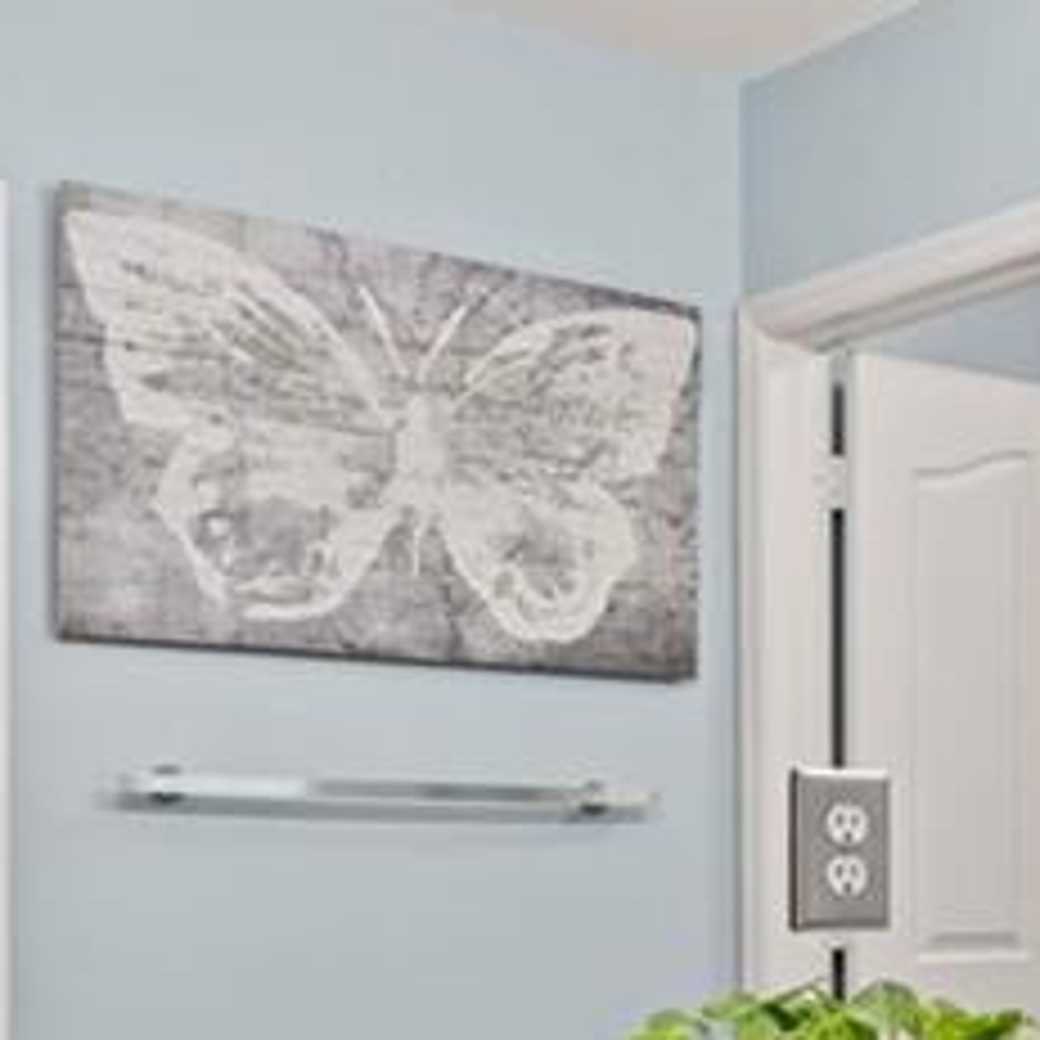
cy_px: 957
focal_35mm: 64
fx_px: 2175
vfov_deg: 25.9
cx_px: 1531
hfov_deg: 22.4
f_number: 9
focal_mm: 17
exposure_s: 1/4
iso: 200
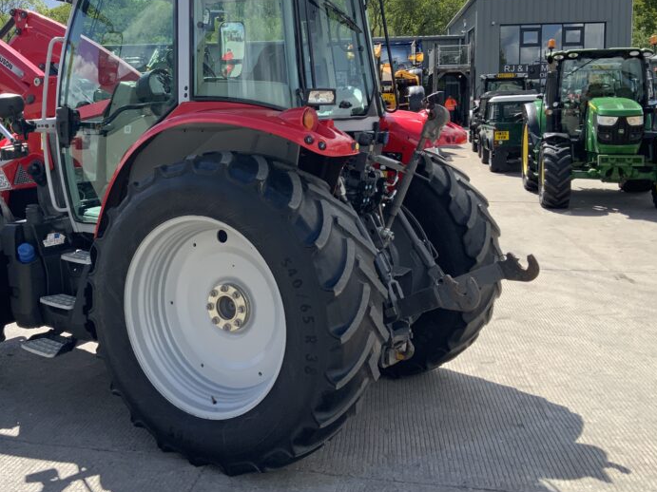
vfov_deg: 33.4
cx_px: 227
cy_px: 185
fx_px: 816
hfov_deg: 43.3
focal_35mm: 43
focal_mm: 3
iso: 16
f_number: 1.8
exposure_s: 1/1195
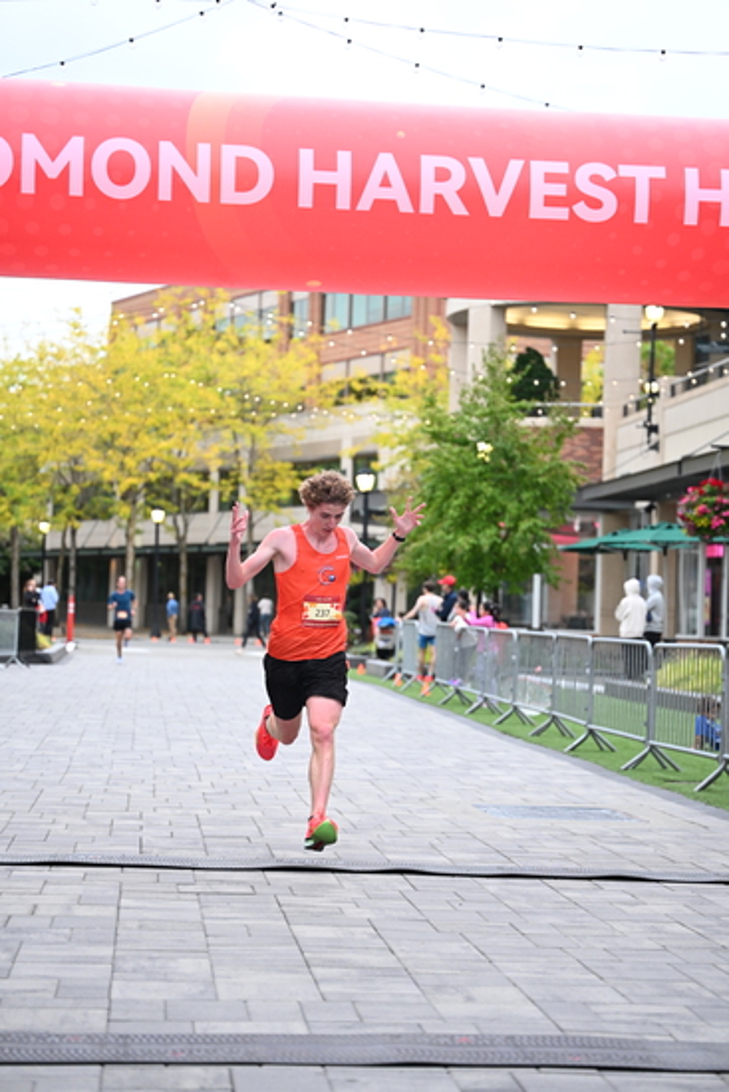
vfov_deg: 28.8
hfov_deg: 19.5
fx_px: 2125
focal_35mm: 70
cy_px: 546
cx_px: 364
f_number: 2.8
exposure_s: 1/800
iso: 1600
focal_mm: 70
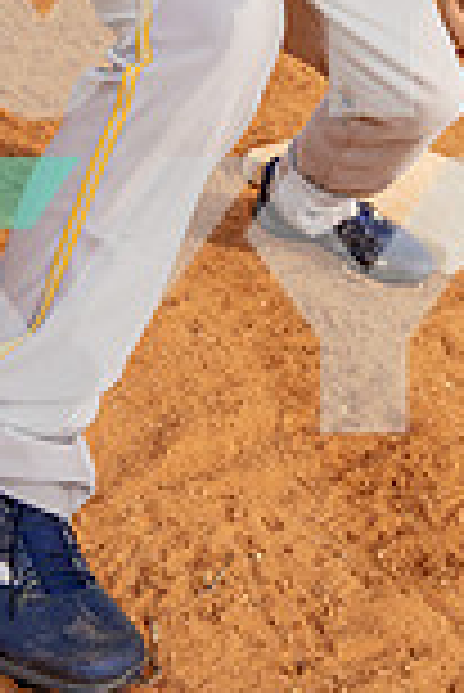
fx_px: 1524
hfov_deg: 16.9
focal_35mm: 79
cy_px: -18
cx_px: 482
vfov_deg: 24.4
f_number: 5.6
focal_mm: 27
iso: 100
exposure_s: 1/250
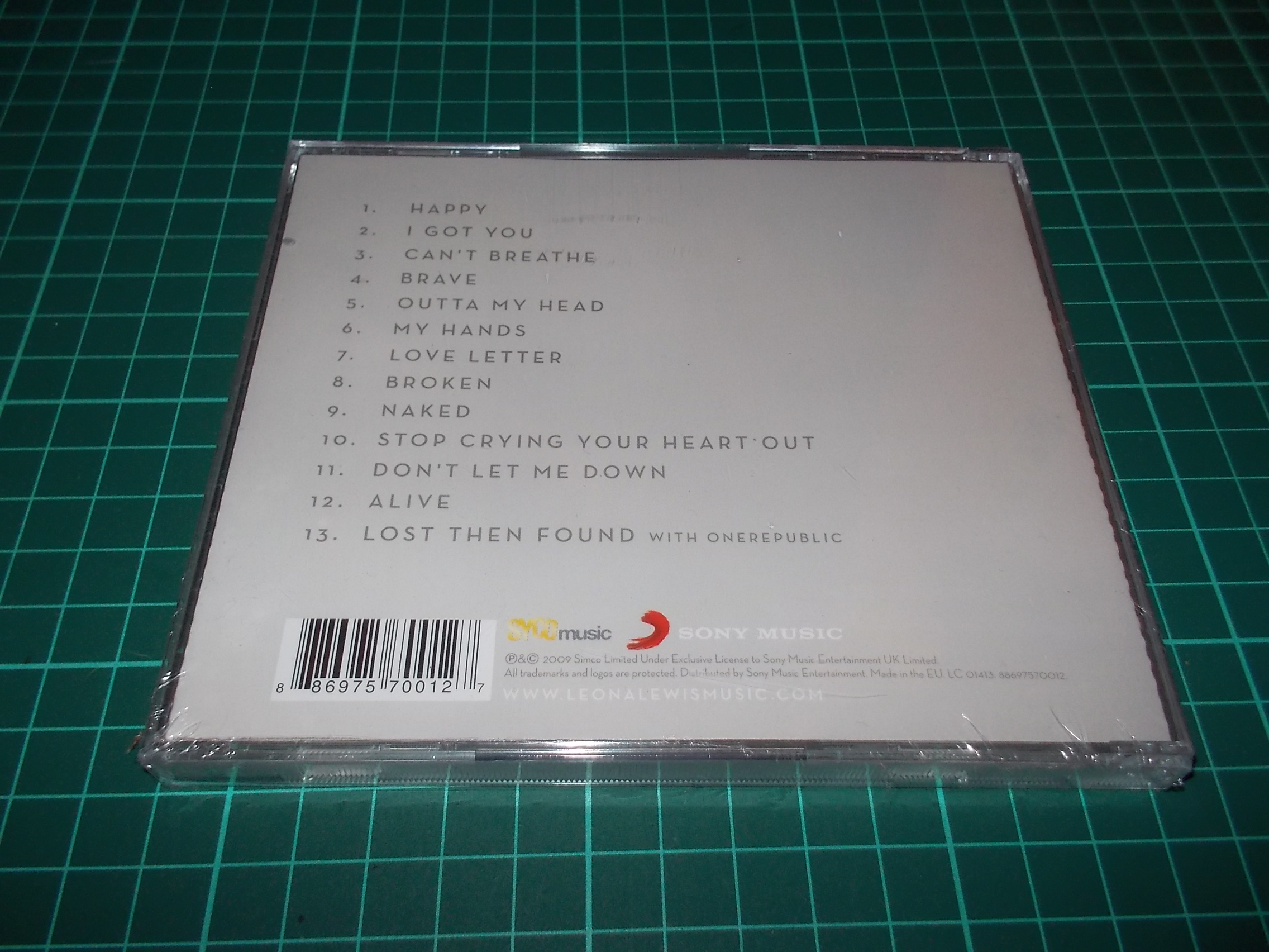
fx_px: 1063
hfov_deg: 61.7
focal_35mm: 29
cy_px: 476
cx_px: 634
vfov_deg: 48.2
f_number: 3.3
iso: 200
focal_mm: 4.1
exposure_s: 1/30
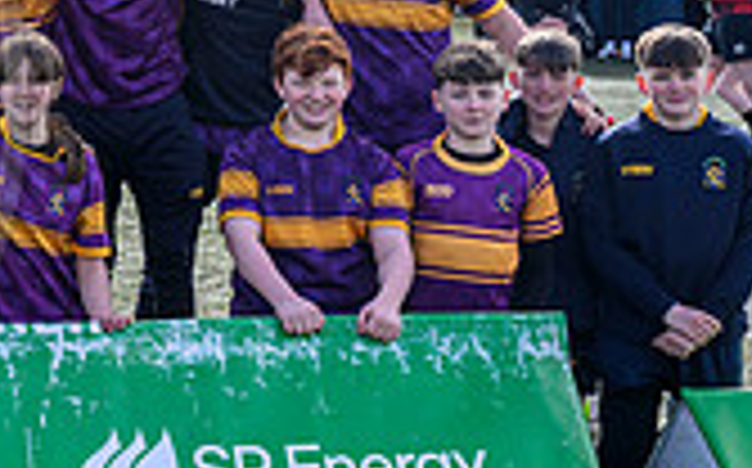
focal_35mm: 135
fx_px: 2764
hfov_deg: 14.1
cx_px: -515
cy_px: -13
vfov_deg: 9.6
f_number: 5
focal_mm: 36
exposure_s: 1/640
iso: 200
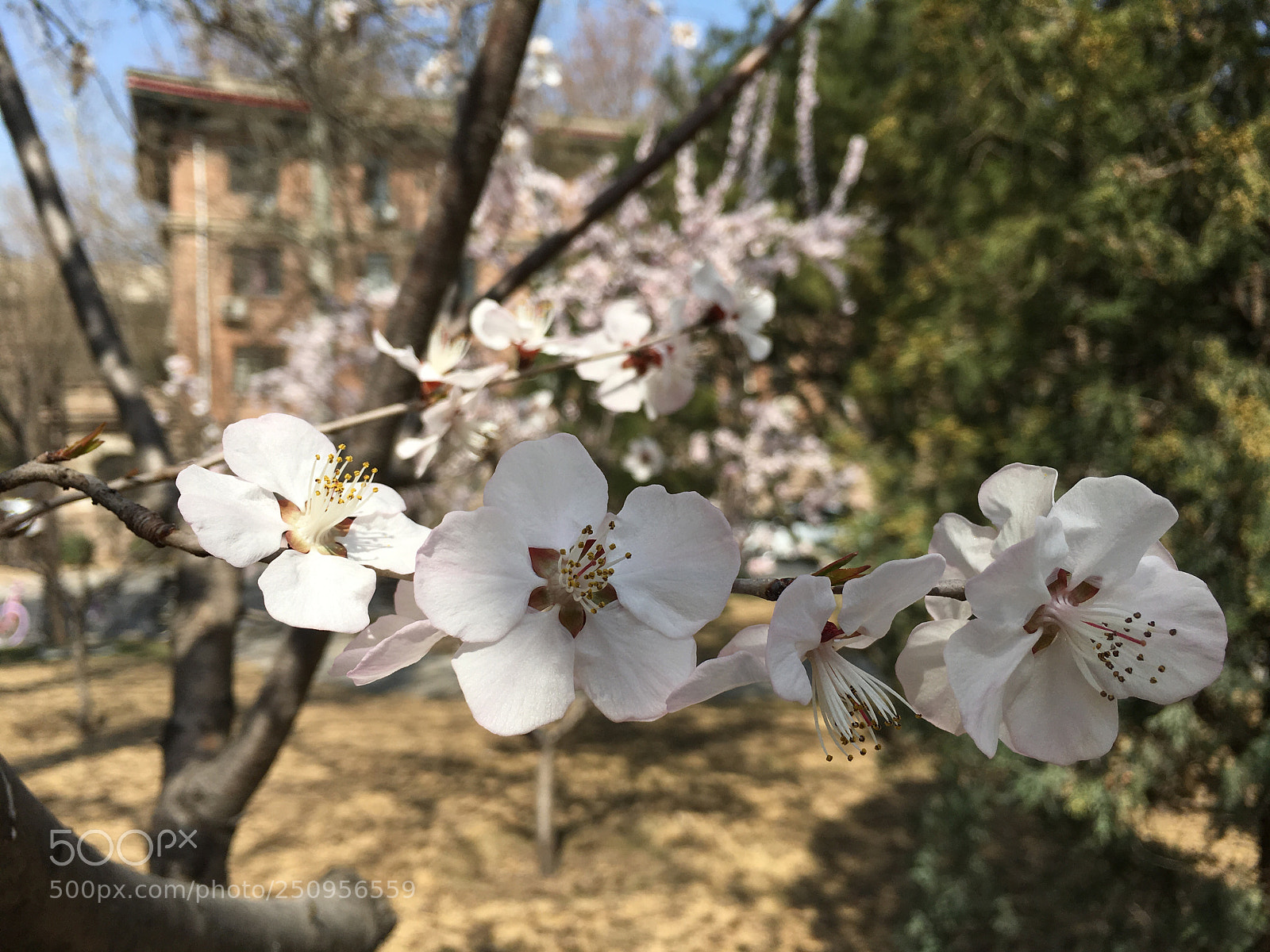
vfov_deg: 48.2
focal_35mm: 29
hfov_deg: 61.7
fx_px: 1064
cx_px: 635
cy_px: 476
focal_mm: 4.15
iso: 25
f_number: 2.2
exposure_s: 1/1374
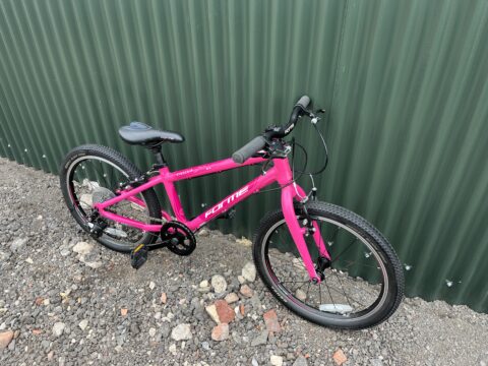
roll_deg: +1.5
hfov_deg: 67.3
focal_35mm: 26
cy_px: 183
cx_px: 244
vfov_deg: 53.1
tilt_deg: -34.0
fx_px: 367
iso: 40
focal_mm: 5.1
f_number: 1.6
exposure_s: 1/202
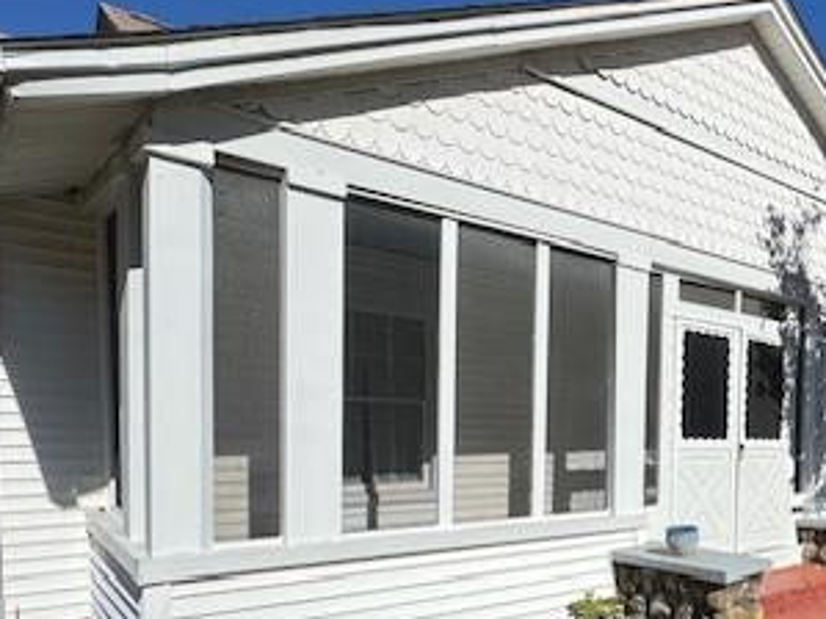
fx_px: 716
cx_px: 727
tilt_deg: -2.4
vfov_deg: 45.1
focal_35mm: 30
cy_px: 467
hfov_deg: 53.3
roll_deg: -0.3
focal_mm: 2.22
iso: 32
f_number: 2.2
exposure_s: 1/3906
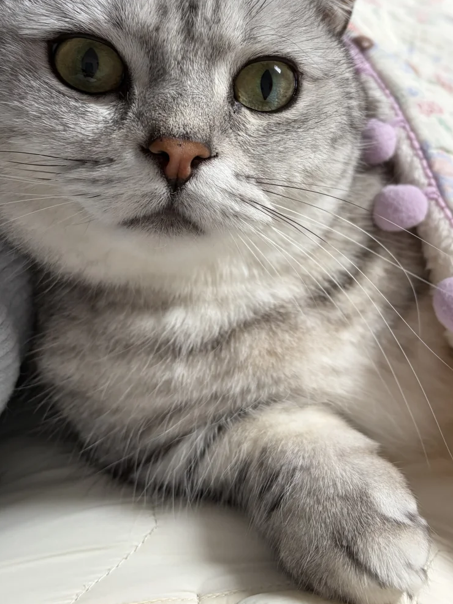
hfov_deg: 37.5
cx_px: 281
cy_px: 174
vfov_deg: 47.7
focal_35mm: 38
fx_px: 663
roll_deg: -36.4
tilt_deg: -43.4
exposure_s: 1/73
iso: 125
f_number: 1.6
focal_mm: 5.96
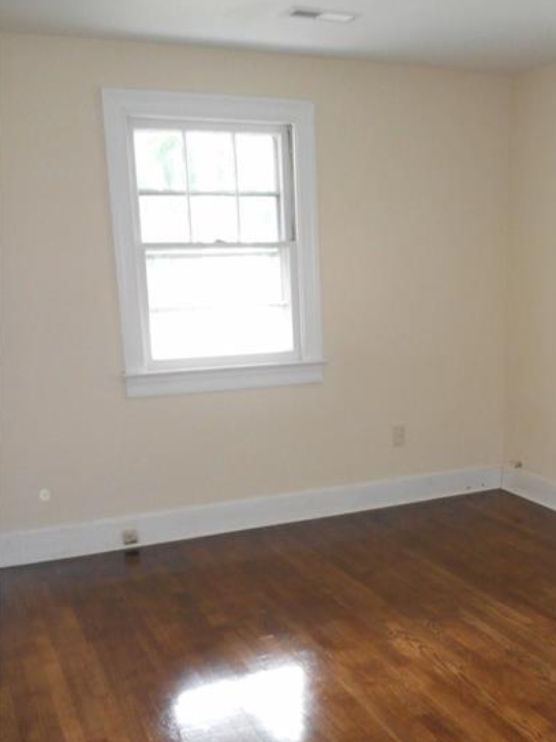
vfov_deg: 45.1
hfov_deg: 34.7
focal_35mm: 41
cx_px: 388
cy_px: 497
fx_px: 878
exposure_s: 1/25
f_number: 4
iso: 360
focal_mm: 5.2
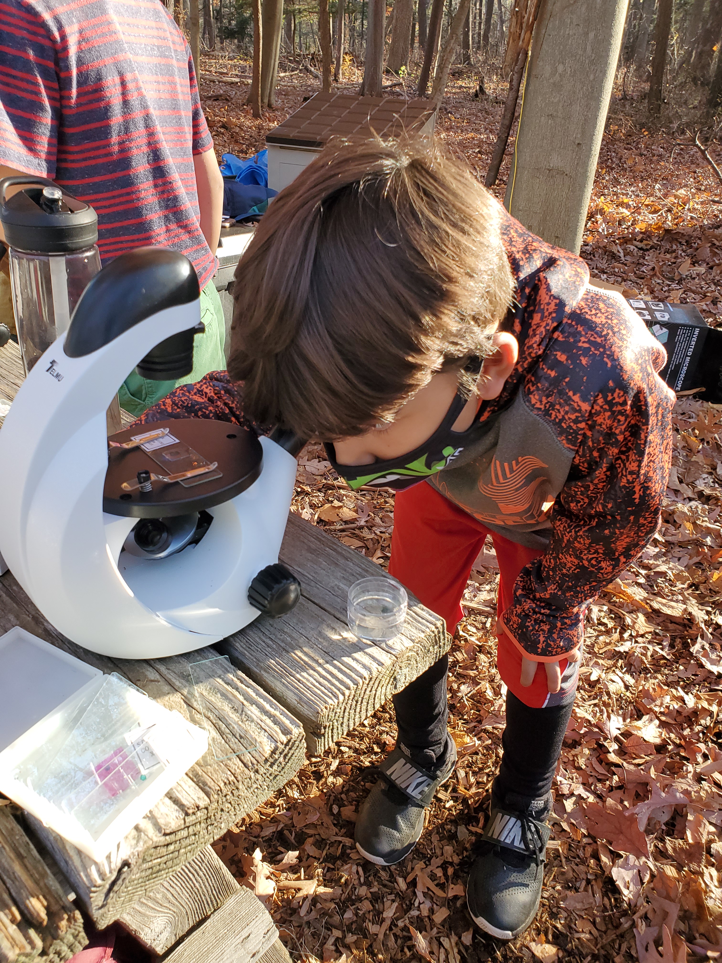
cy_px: 482
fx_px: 723
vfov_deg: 67.3
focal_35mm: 26
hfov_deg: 53.1
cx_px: 361
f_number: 2.4
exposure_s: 1/120
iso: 80
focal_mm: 4.3
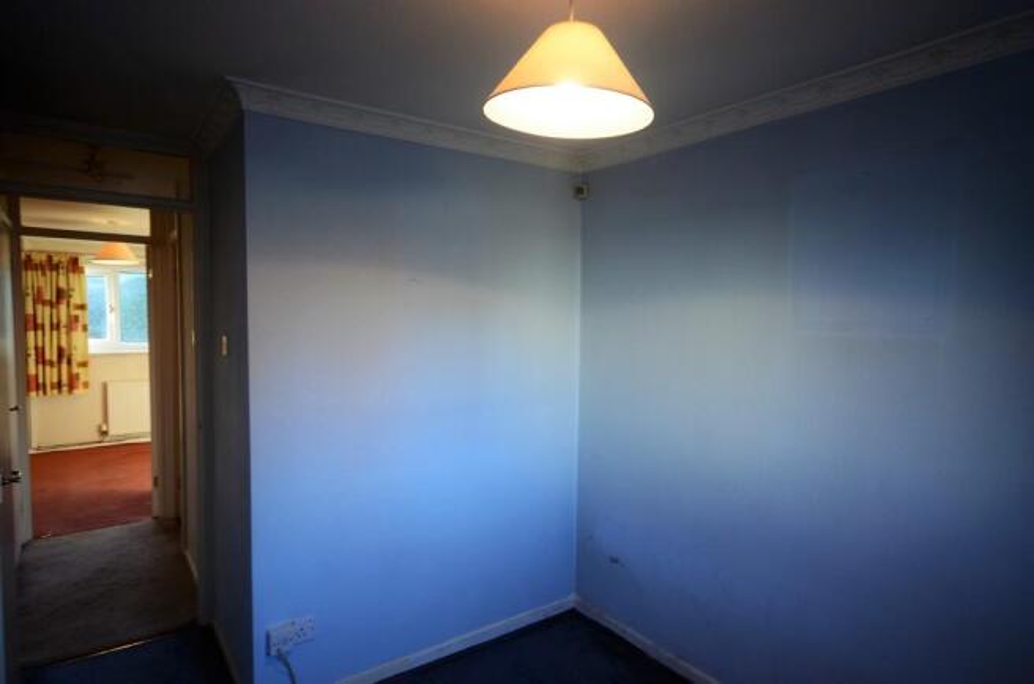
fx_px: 559
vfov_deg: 62.9
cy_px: 342
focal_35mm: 20
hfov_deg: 85.6
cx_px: 517
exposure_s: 1/6
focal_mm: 13
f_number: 5
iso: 100
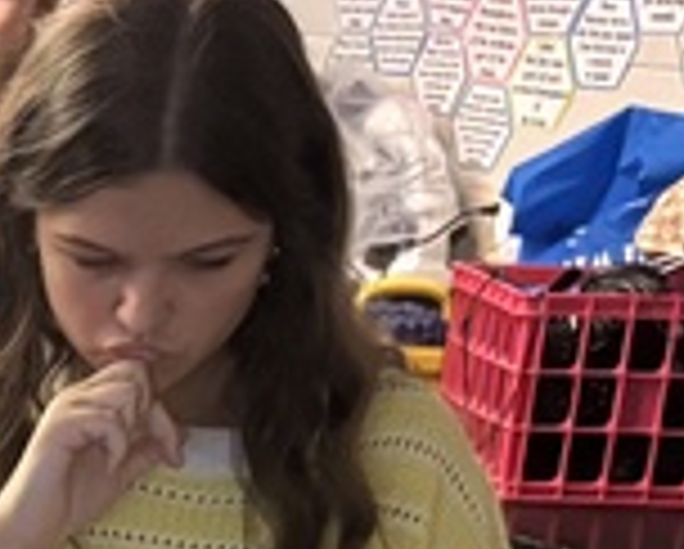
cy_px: 1274
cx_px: -716
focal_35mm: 171
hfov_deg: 10.3
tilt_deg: -21.9
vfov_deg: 8.4
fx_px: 3466
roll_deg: -2.4
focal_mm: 5.96
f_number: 1.6
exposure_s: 1/60
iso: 500
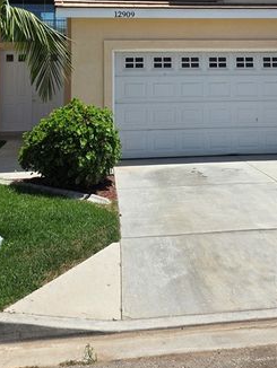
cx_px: 152
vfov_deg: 37.8
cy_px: 38
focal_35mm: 47
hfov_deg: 30.9
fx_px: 501
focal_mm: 6.25
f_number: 1.7
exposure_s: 1/7944
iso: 80
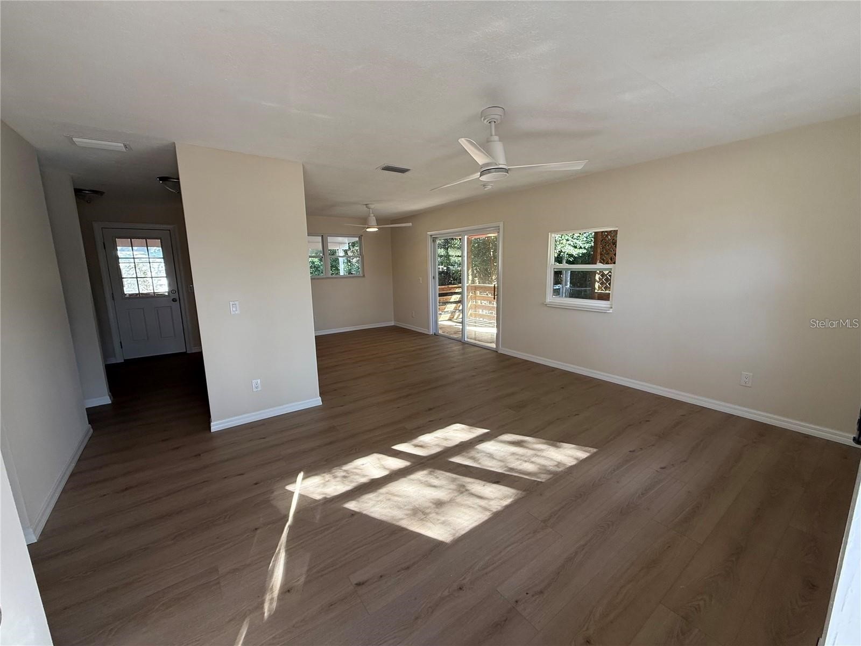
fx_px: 348
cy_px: 323
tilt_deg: -9.4
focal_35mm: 14
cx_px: 430
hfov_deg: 102.1
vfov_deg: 85.7
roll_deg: +1.7
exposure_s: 1/99
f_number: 2.2
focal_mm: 2.22
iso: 80
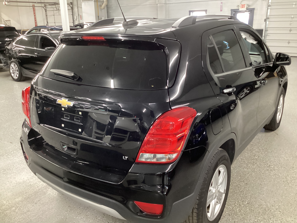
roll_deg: +0.9
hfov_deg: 58.4
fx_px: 266
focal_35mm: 31
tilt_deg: -19.4
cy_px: 112
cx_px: 148
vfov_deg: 45.4
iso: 500
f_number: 2.4
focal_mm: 3.3
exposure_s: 1/30
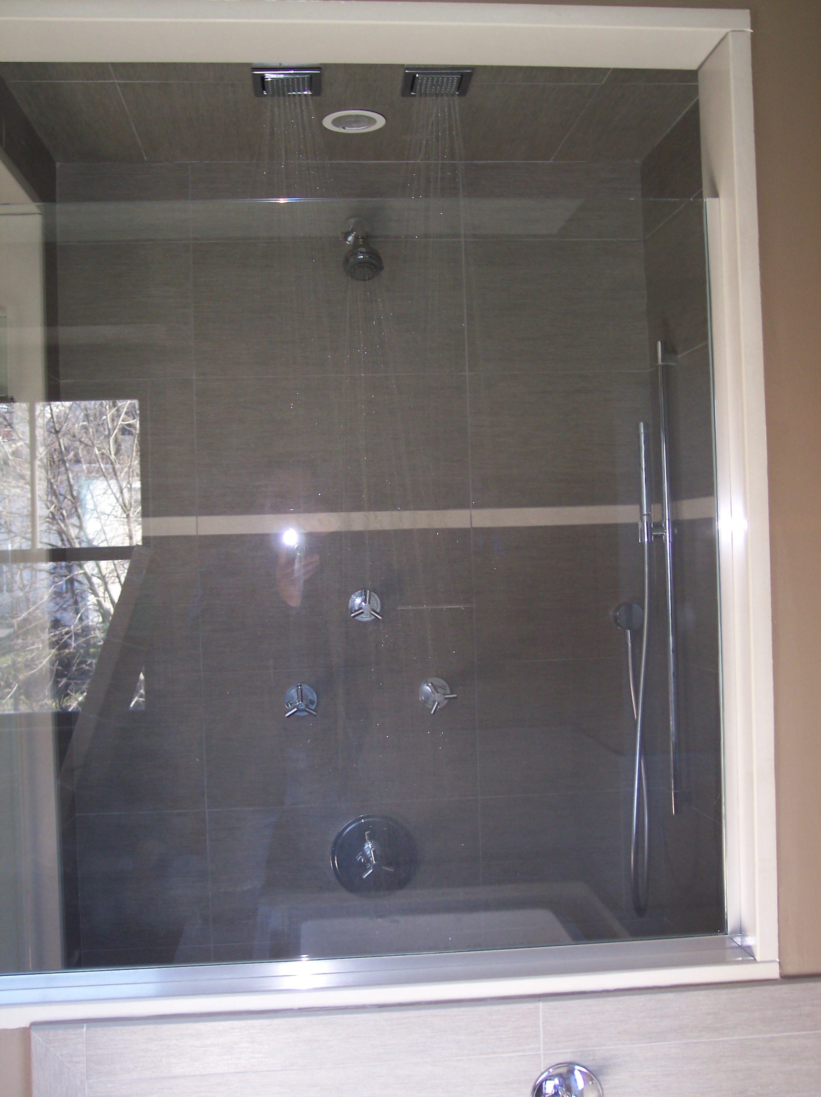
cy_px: 548
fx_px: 1203
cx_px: 410
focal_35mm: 38
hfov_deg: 37.7
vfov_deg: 49.0
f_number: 2.8
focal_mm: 8
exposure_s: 1/30
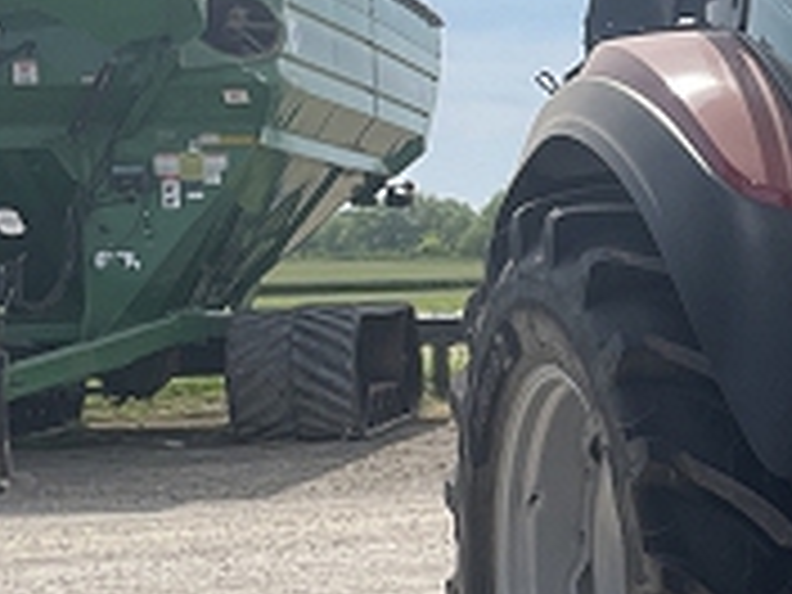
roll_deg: +1.5
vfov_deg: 12.5
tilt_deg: -0.6
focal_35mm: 118
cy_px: 450
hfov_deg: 15.0
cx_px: 1328
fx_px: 2700
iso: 32
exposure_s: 1/3861
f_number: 1.6
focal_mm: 4.2
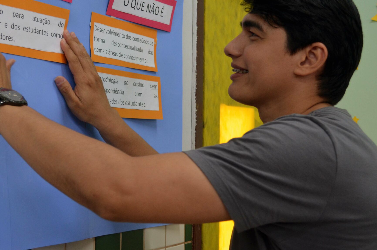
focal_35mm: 71
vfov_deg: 19.0
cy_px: 77
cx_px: 157
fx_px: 742
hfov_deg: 28.5
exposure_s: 1/60
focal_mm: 32
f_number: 4.8
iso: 800
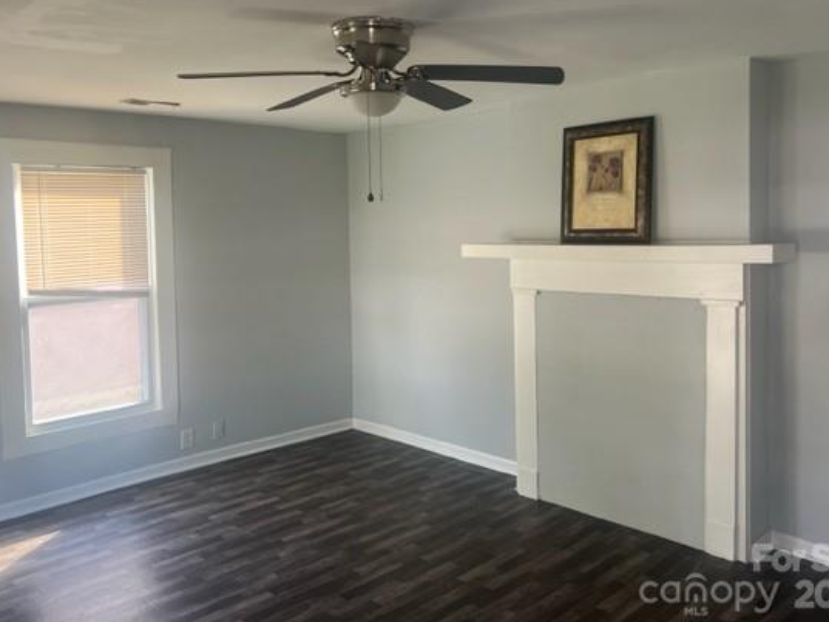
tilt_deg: -5.3
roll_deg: +0.3
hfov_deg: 58.3
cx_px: 418
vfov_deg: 45.3
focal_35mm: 31
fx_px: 743
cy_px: 264
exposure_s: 1/121
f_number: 1.5
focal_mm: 5.7
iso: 80
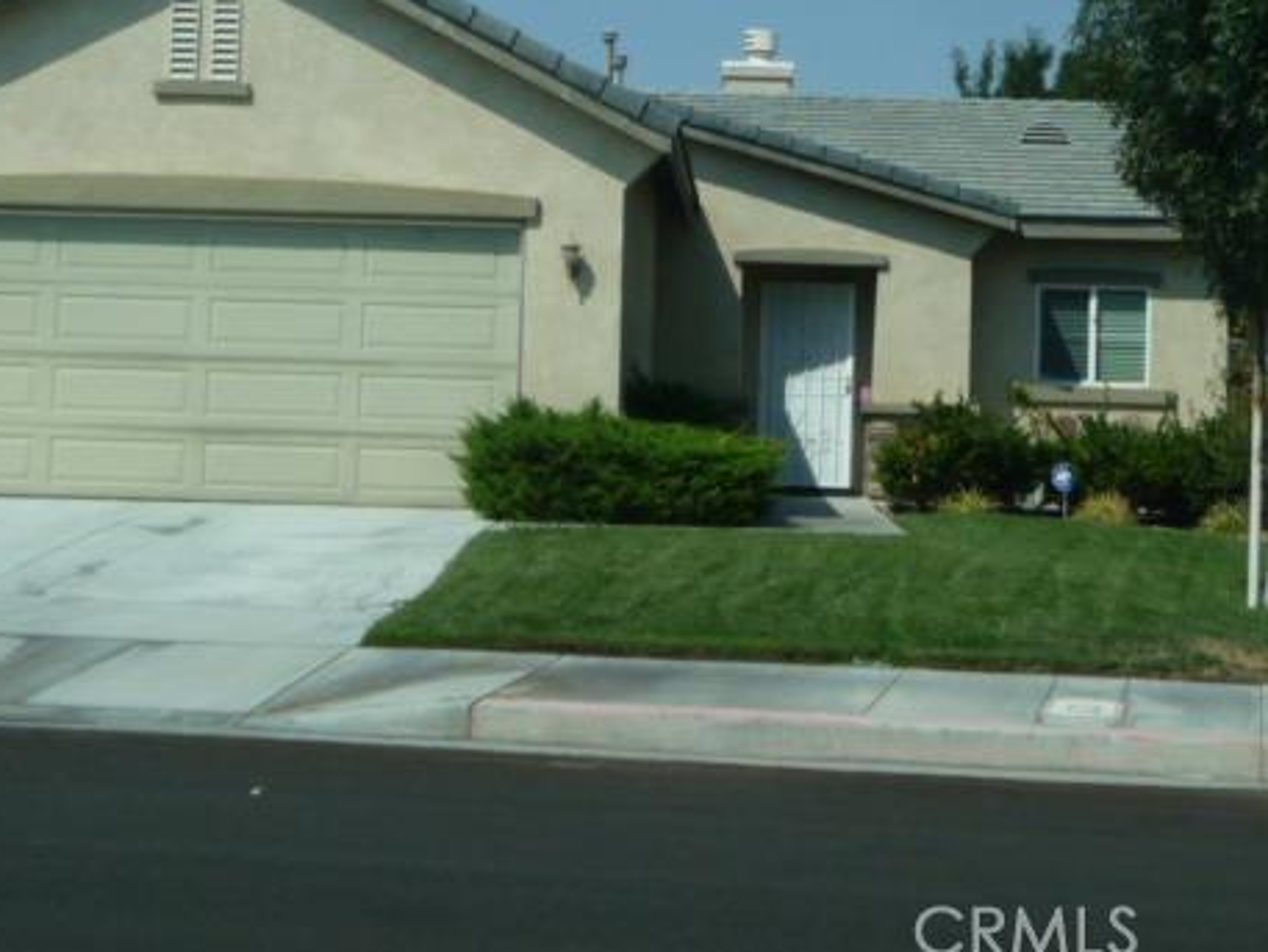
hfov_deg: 27.7
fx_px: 2565
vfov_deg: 20.9
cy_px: 305
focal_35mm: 70
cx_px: 782
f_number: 3.4
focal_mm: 5
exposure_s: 1/800
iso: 100
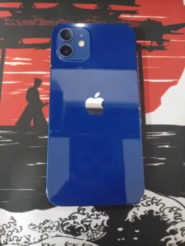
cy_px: 123
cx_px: 92
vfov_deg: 65.2
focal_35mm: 27
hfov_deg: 51.5
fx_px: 192
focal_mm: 3.84
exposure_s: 1/20
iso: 862
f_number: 1.8
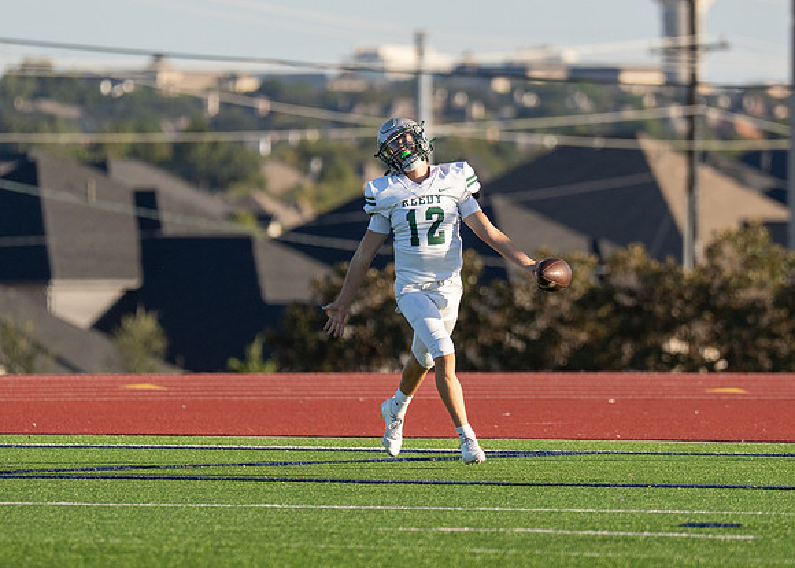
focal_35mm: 492
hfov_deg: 4.1
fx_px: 11099
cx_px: 488
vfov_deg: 2.9
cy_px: 232
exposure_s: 1/3200
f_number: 2.8
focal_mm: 200
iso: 160
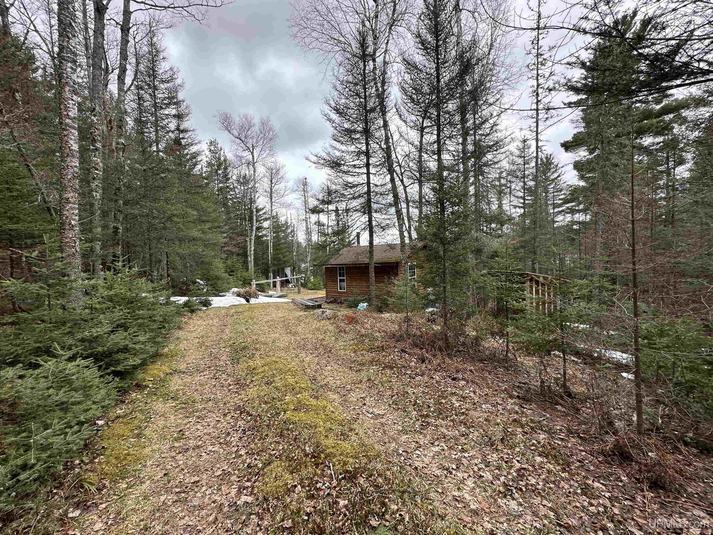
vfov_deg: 85.7
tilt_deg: -1.3
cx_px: 356
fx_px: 288
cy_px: 268
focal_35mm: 14
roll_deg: +3.0
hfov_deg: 102.1
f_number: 2.2
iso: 40
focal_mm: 2.22
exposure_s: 1/407
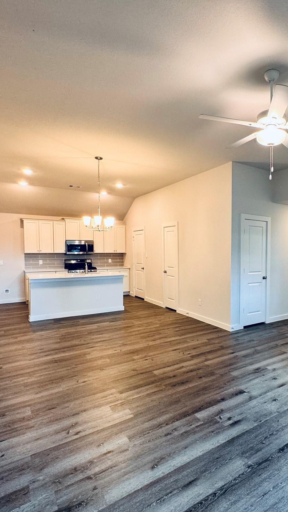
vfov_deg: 83.8
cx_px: 226
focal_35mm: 21
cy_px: 262
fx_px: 285
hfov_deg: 50.7
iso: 160
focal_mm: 2.22
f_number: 2.2
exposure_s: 1/60
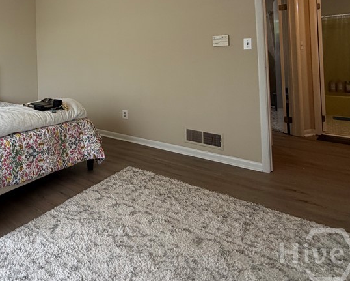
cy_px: 55
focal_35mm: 26
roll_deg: +1.4
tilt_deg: +1.4
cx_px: 36
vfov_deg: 51.4
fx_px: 269
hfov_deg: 56.9
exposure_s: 1/121
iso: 125
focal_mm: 2.22
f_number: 2.2
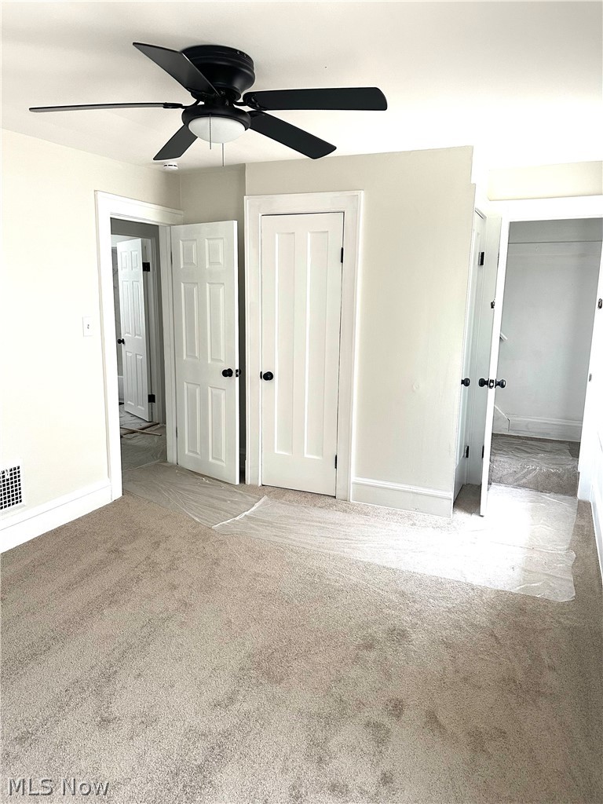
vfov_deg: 71.6
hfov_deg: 56.8
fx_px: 557
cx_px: 302
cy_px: 402
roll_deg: +0.1
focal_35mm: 24
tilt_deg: -10.3
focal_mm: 6.86
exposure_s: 1/104
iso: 250
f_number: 1.78
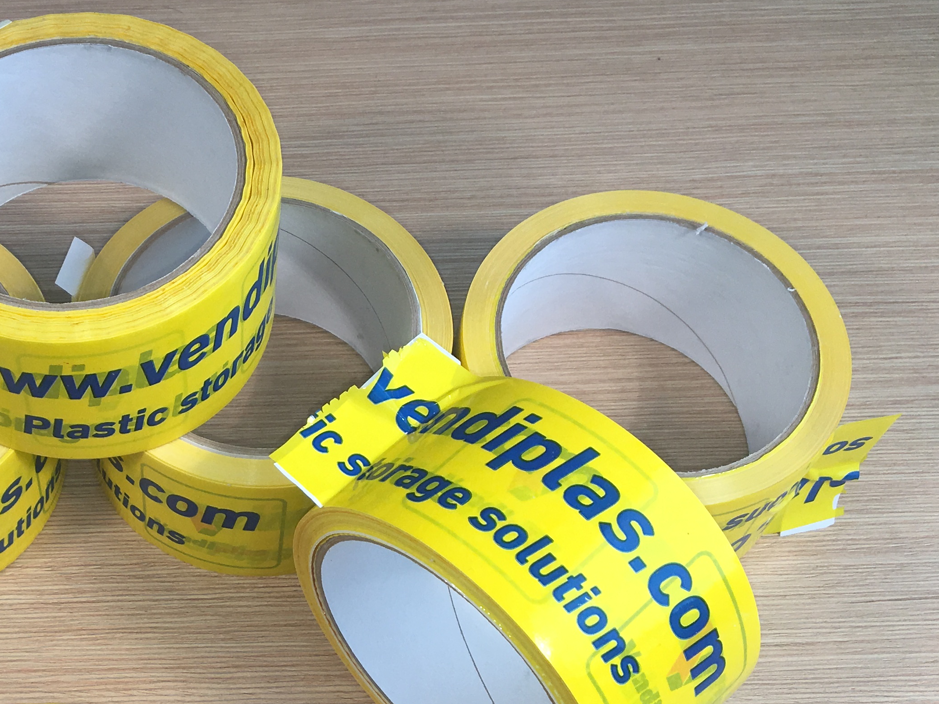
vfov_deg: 25.7
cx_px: 156
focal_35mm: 56
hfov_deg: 33.1
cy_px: 539
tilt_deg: -63.0
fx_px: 1519
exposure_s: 1/403
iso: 25
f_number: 2.2
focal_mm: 4.15
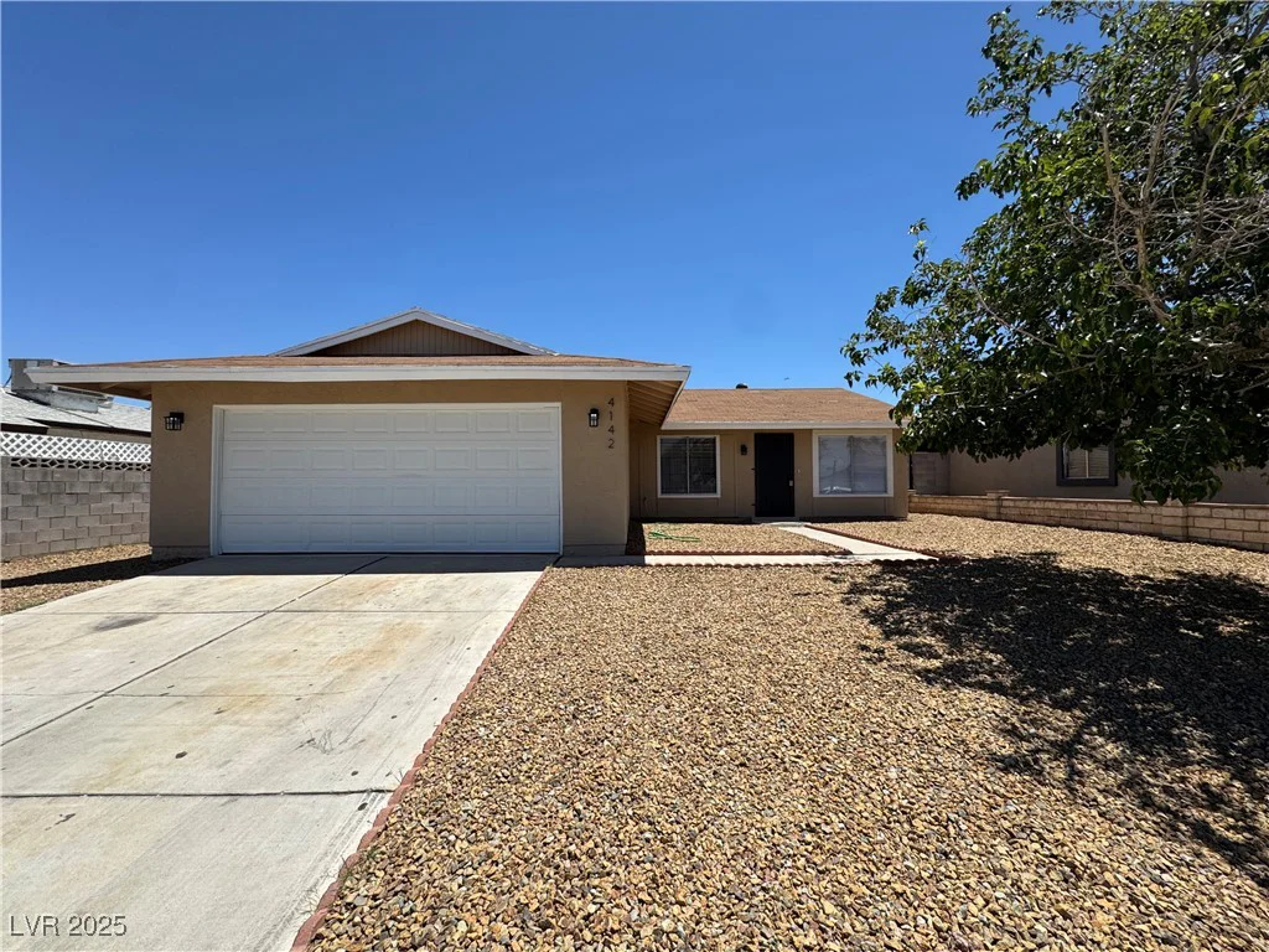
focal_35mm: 14
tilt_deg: +0.7
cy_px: 476
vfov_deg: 85.7
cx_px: 634
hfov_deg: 102.1
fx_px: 513
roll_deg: +0.0
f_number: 2.2
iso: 50
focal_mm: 2.22
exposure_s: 1/2208
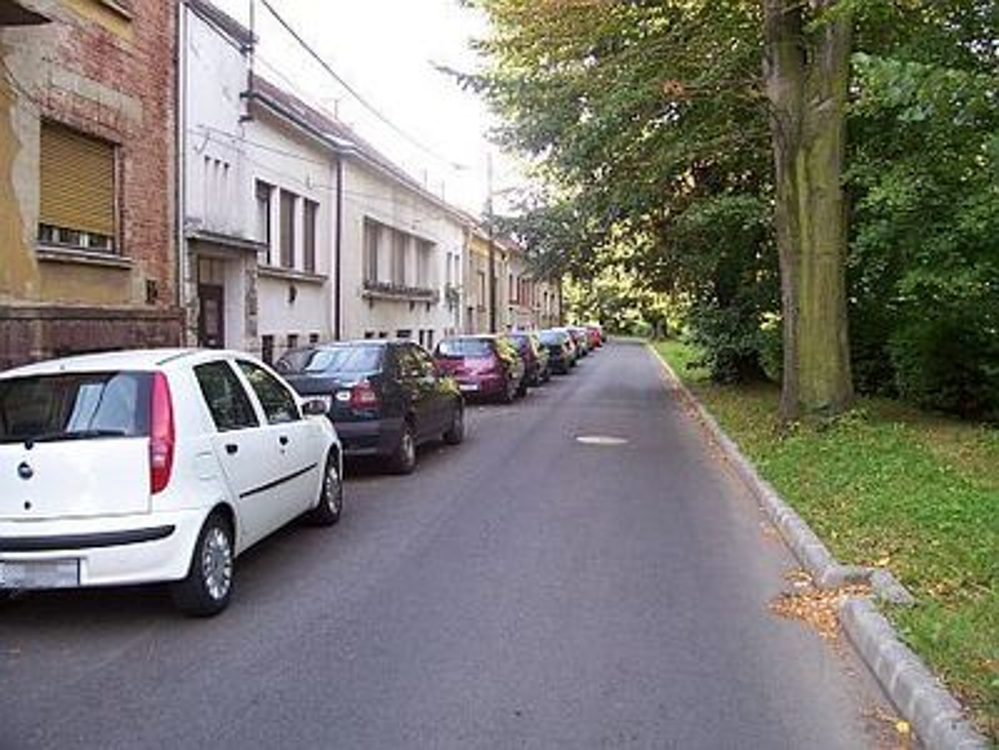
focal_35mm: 34
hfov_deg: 54.0
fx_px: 981
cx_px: 500
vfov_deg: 41.8
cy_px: 375
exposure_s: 1/90
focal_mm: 5.6
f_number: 2.7
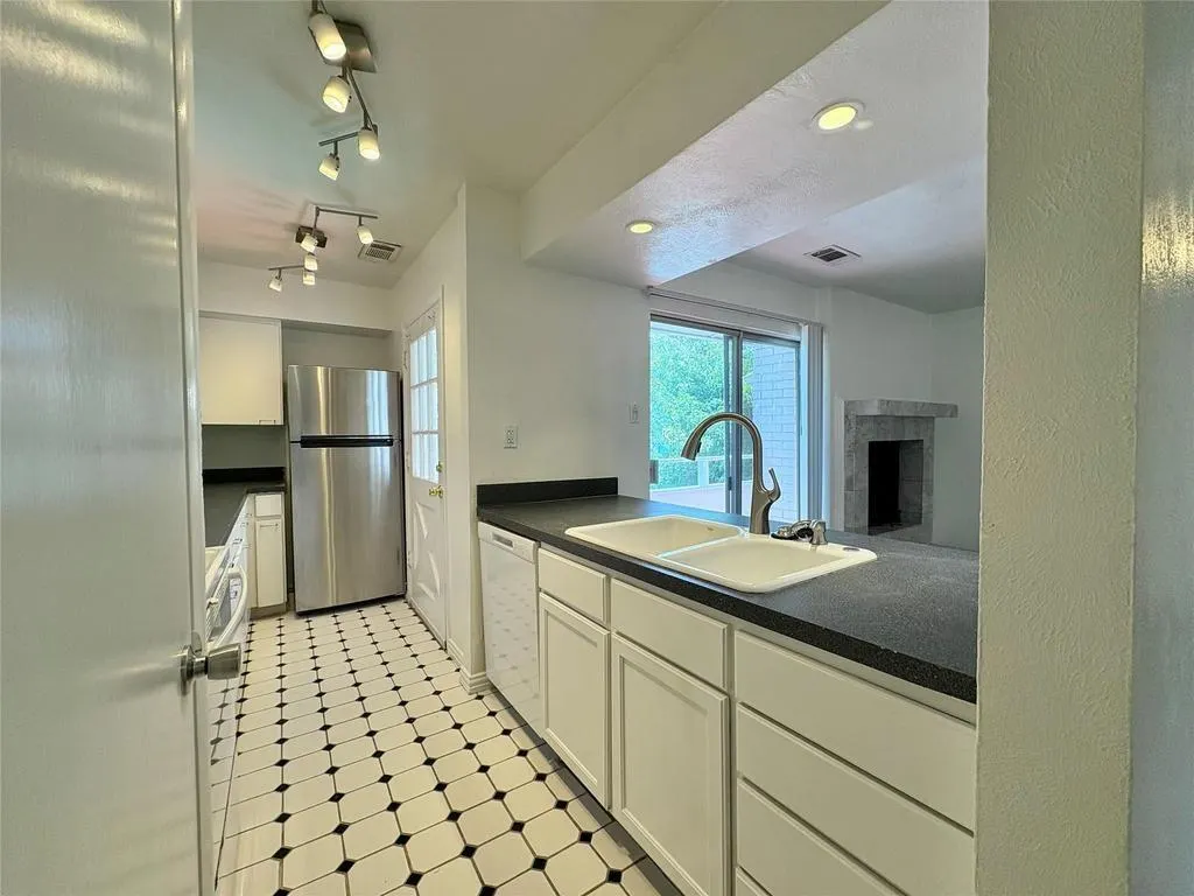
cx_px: 597
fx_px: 483
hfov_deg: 102.1
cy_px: 448
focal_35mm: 14
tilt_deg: -1.6
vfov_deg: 85.7
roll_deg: +0.8
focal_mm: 2.22
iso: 64
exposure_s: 1/124
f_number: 2.2
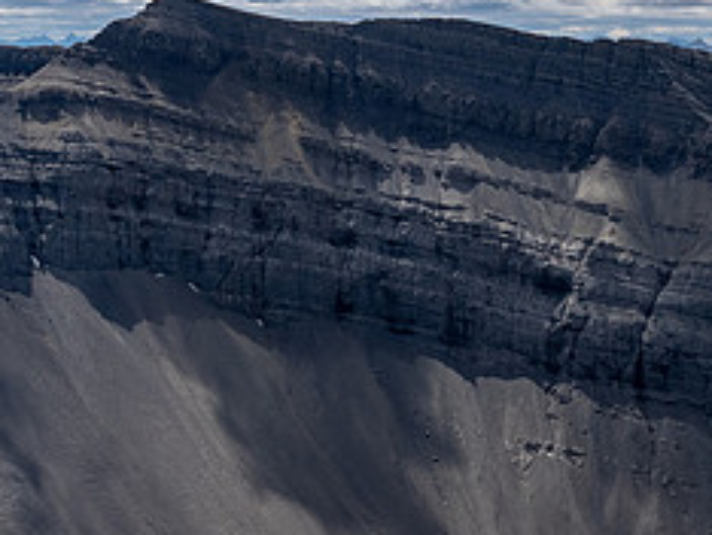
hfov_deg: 18.9
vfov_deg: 14.3
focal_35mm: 104
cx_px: 274
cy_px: 299
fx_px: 2141
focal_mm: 21
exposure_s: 1/250
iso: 200
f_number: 8
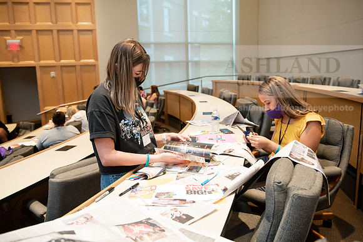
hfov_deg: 63.6
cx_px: 182
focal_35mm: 29
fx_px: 292
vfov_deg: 45.0
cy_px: 121
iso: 1250
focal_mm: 29
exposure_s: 1/125
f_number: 3.5
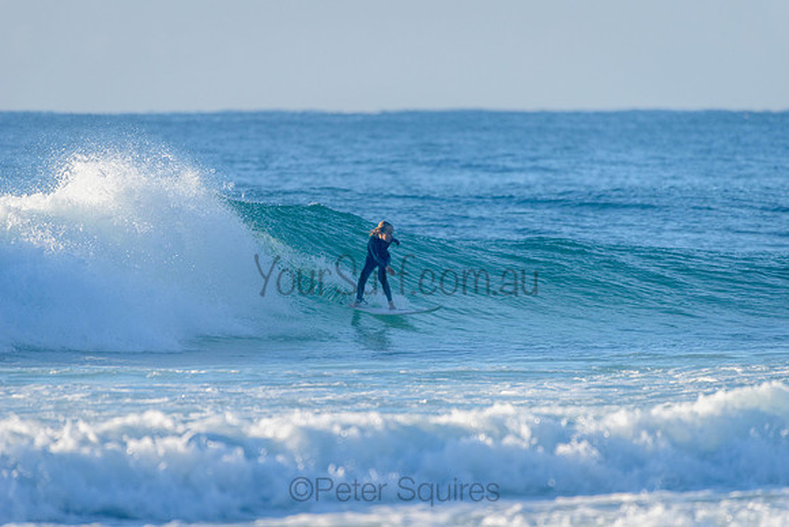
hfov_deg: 4.1
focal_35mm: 500
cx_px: 394
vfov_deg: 2.8
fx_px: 10965
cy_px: 264
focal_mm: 500
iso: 360
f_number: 5.6
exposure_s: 1/2000
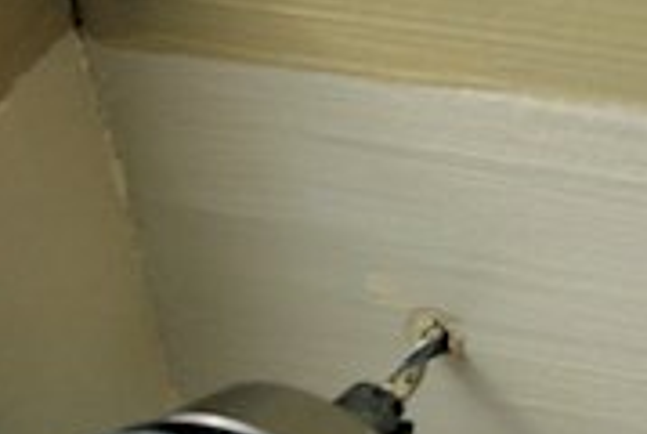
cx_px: 430
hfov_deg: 11.1
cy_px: 373
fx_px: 3326
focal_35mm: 185
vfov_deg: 7.4
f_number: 5.6
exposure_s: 1/20
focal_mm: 35
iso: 400
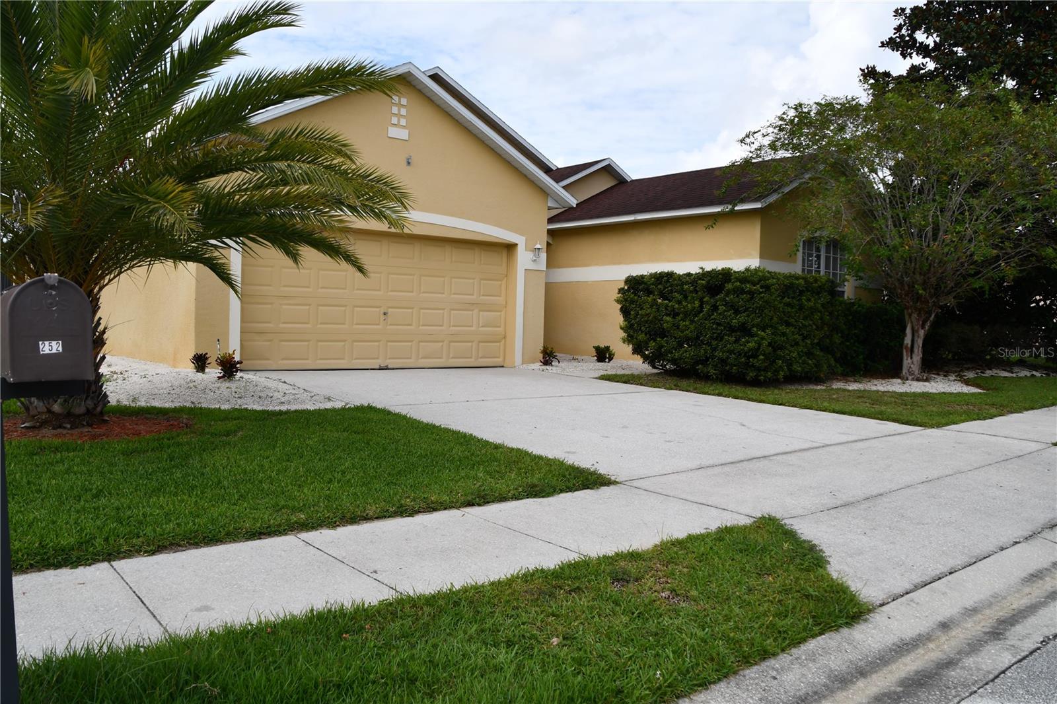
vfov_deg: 47.9
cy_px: 352
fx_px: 793
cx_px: 528
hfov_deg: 67.4
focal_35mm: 27
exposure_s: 1/320
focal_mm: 18
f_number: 9
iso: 100
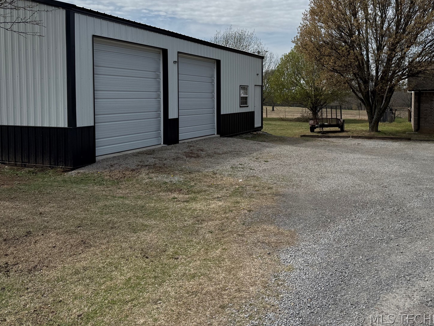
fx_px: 401
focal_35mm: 32
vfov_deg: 43.6
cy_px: 112
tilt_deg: -3.6
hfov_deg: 56.4
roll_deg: +0.1
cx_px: 259
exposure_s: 1/5714
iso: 80
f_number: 1.78
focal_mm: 6.76
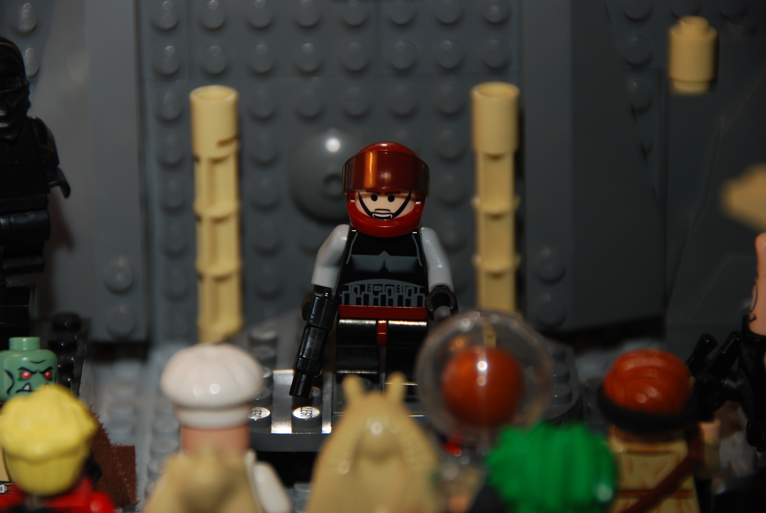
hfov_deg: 6.9
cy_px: 256
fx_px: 6391
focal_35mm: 300
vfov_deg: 4.6
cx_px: 383
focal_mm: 200
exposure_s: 1/125
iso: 100
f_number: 5.6
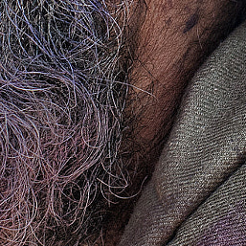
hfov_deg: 4.4
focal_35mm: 397
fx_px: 3192
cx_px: 245
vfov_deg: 4.4
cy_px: -181
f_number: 5
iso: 200
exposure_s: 1/250
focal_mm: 50
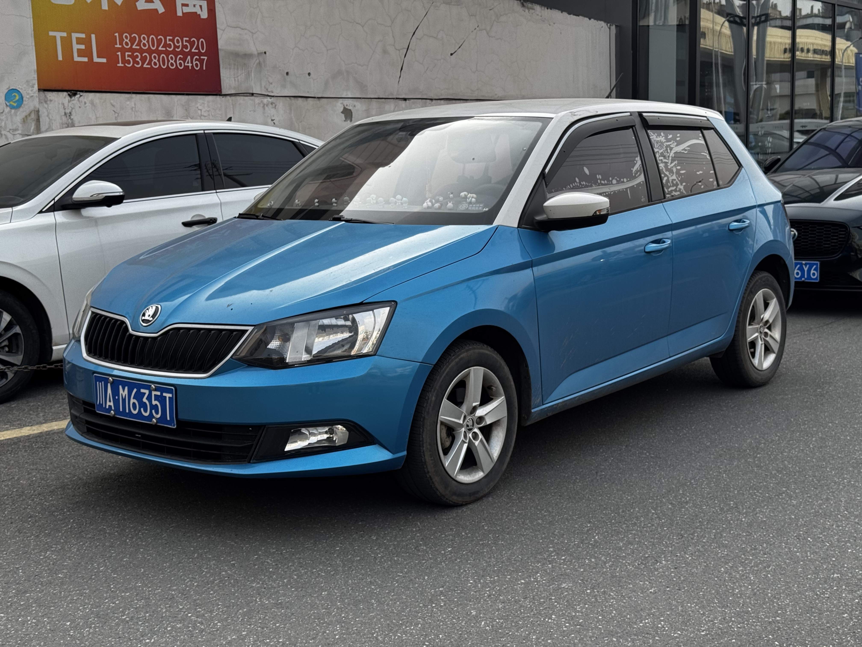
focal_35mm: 48
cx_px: 431
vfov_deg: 30.3
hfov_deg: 39.7
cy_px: 324
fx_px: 1195
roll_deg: +1.7
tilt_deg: -8.7
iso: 64
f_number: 1.78
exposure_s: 1/2045
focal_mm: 6.76
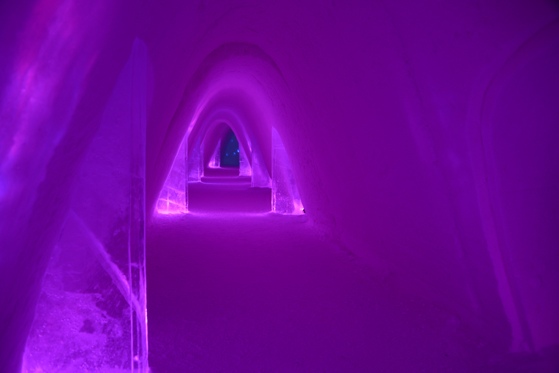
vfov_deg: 46.4
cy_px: 186
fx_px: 435
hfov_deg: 65.5
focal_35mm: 28
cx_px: 280
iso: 200
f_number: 3.5
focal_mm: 28
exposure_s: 1/8
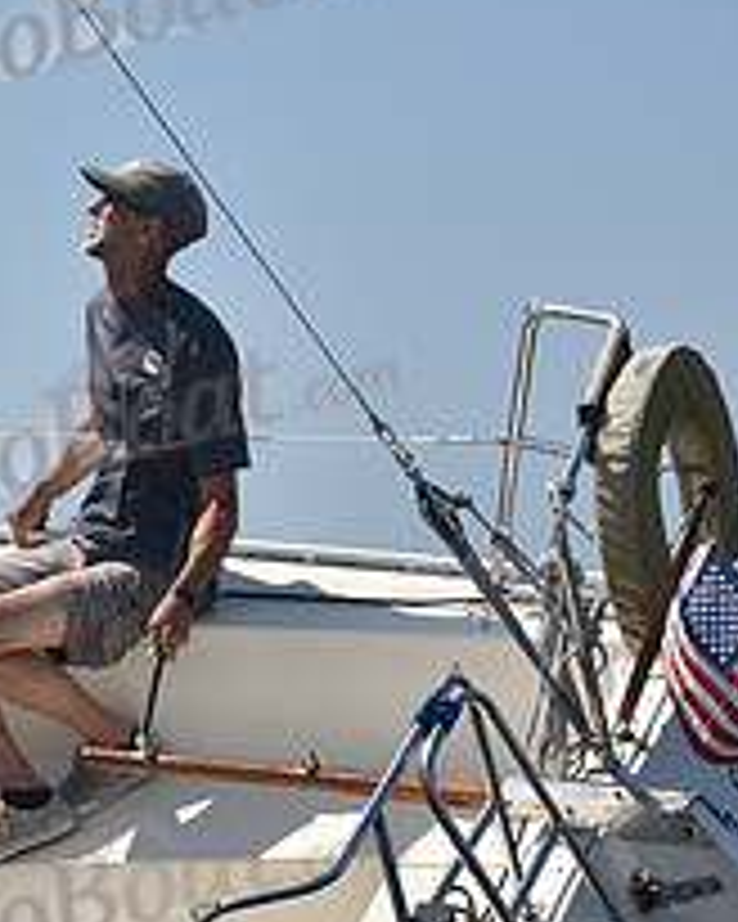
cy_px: 735
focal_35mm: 244
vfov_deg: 7.9
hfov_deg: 6.2
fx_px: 6662
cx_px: -464
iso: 250
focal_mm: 92
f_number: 5.6
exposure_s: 1/1000
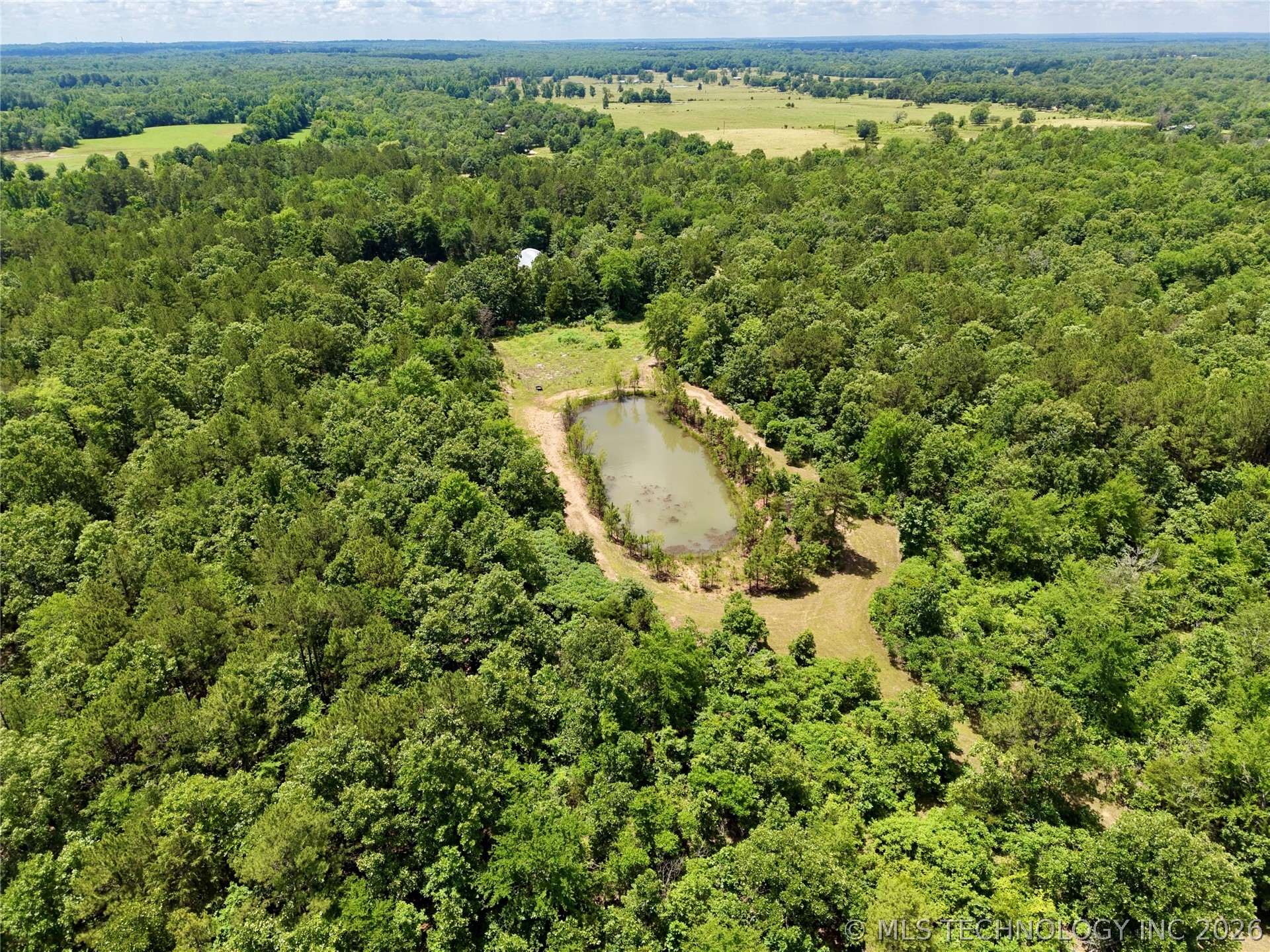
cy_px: 476
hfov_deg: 71.6
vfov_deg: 56.8
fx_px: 881
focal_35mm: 24
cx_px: 635
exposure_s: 1/4000
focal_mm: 8.67
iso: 200
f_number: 1.8
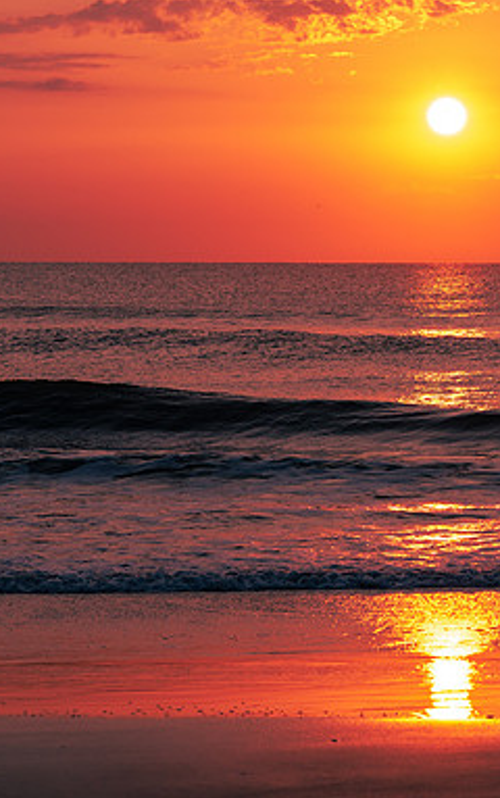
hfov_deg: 7.4
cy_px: 269
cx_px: 643
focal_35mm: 176
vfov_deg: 11.9
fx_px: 3830
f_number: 8
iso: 100
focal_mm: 85
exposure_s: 1/320
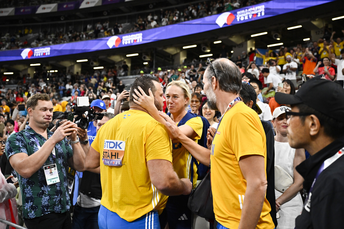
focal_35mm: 40
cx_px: 172
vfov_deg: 33.4
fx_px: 382
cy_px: 114
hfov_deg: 48.5
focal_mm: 40
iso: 2500
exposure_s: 1/2500
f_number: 3.5
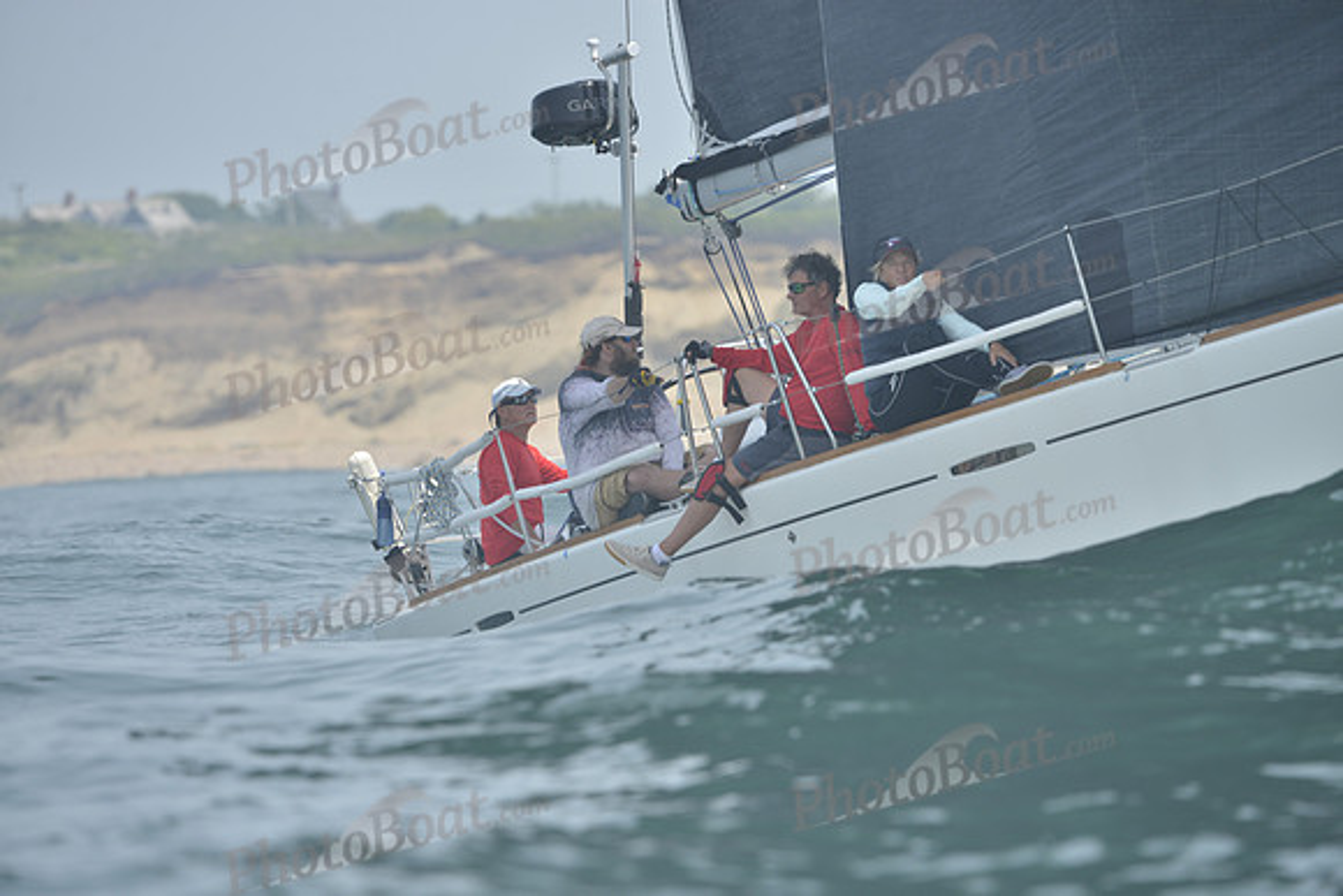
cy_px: 448
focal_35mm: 240
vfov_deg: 5.7
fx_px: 8955
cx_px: 672
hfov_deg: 8.6
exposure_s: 1/1000
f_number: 6.3
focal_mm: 240
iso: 280
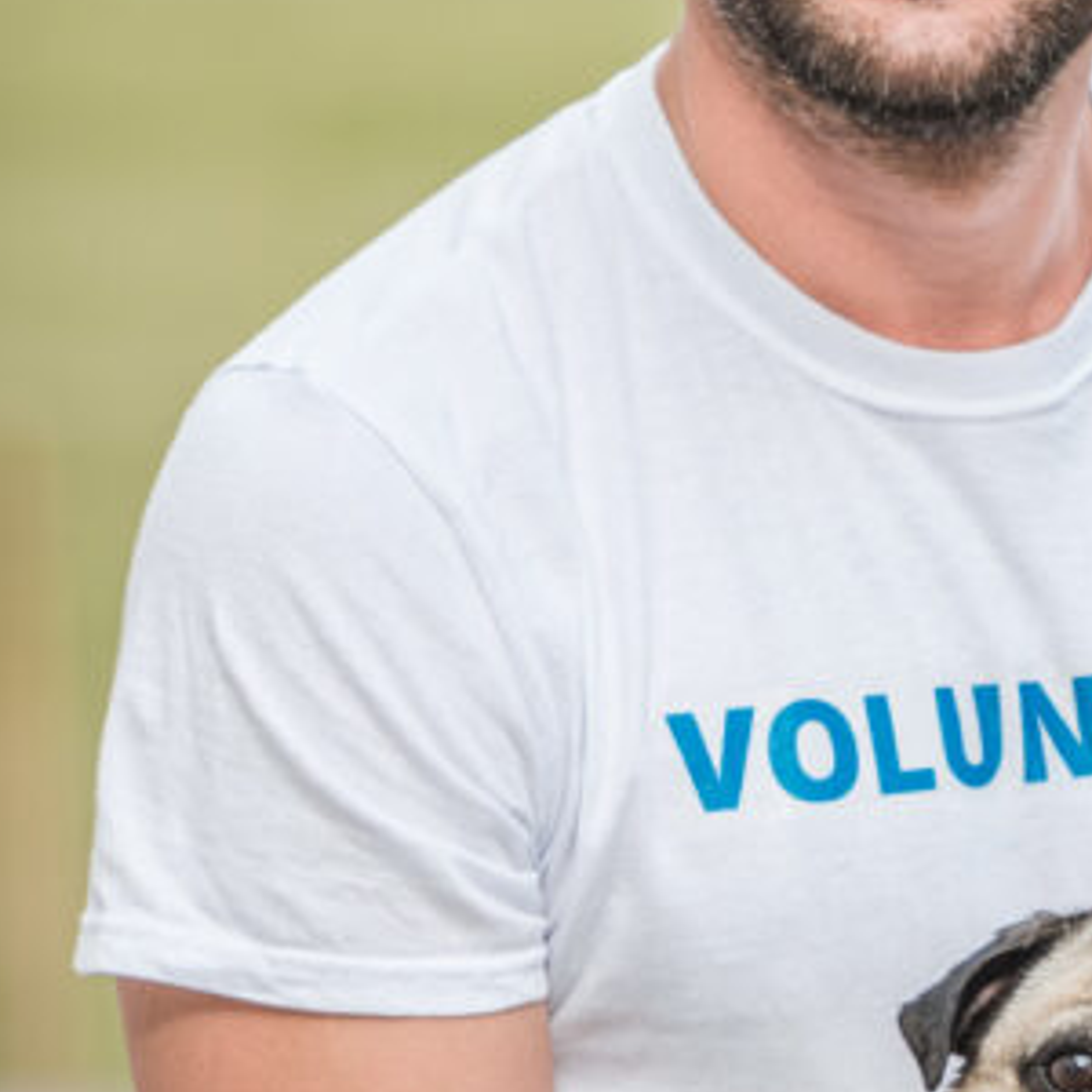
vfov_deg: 2.4
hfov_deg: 2.4
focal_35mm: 740
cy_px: 1112
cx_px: 1718
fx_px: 26411
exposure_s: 1/400
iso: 125
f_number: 3.2
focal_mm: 170
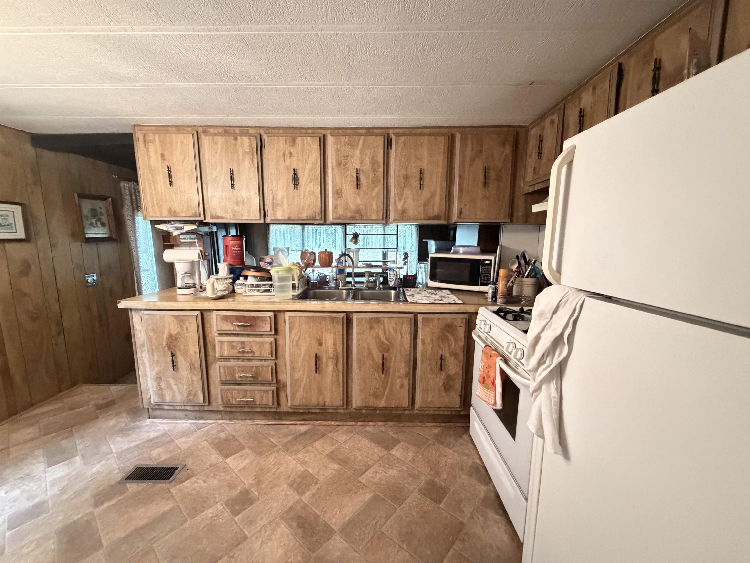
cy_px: 282
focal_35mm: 14
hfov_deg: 102.1
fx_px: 303
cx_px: 375
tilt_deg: -7.2
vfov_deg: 85.7
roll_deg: +0.8
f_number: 2.2
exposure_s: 1/30
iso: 1250
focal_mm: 2.22
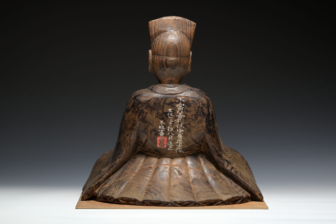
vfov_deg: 9.5
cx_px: 168
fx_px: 1354
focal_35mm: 145
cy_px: 112
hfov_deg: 14.2
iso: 280
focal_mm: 145
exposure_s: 1/180
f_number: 16
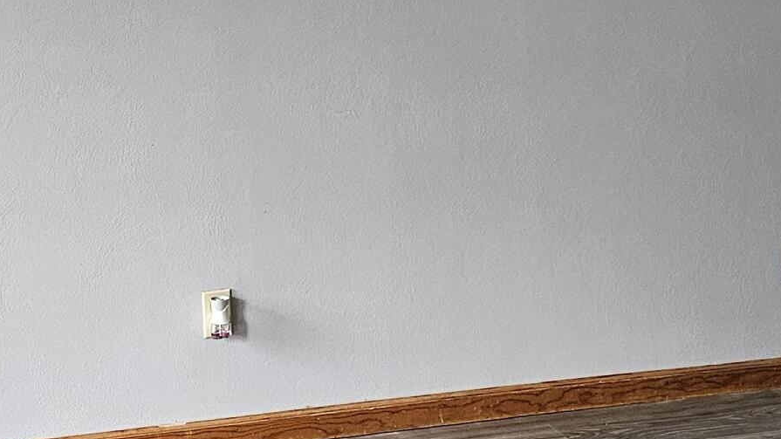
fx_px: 1739
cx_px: 490
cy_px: 58
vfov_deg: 14.3
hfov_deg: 25.2
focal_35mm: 84
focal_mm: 6.3
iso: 400
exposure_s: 1/170
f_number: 1.7
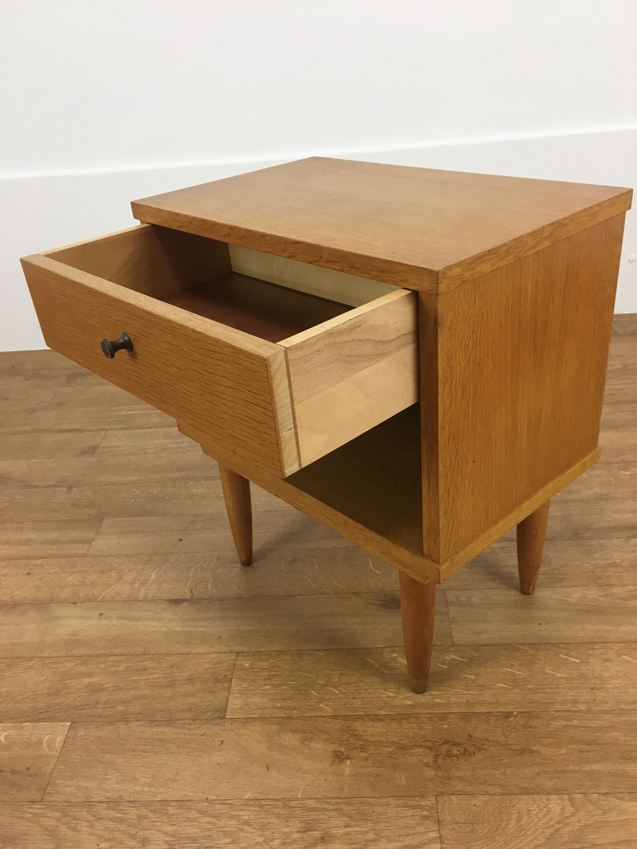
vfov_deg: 61.7
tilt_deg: -30.7
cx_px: 318
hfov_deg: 48.2
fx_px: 712
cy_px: 424
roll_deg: +5.2
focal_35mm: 29
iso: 32
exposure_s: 1/33
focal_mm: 4.15
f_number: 2.2
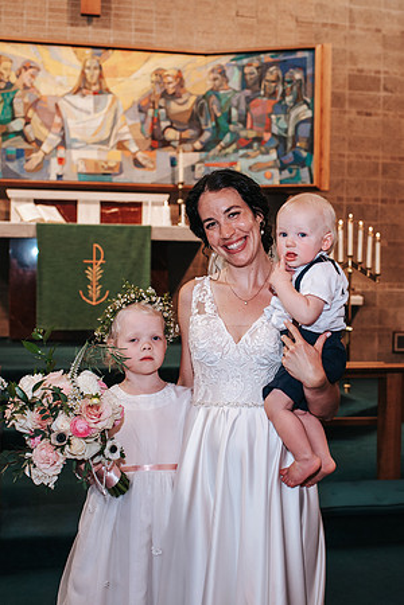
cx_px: 277
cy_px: 302
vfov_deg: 37.8
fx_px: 885
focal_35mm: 53
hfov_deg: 25.5
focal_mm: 35
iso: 720
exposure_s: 1/125
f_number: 3.2
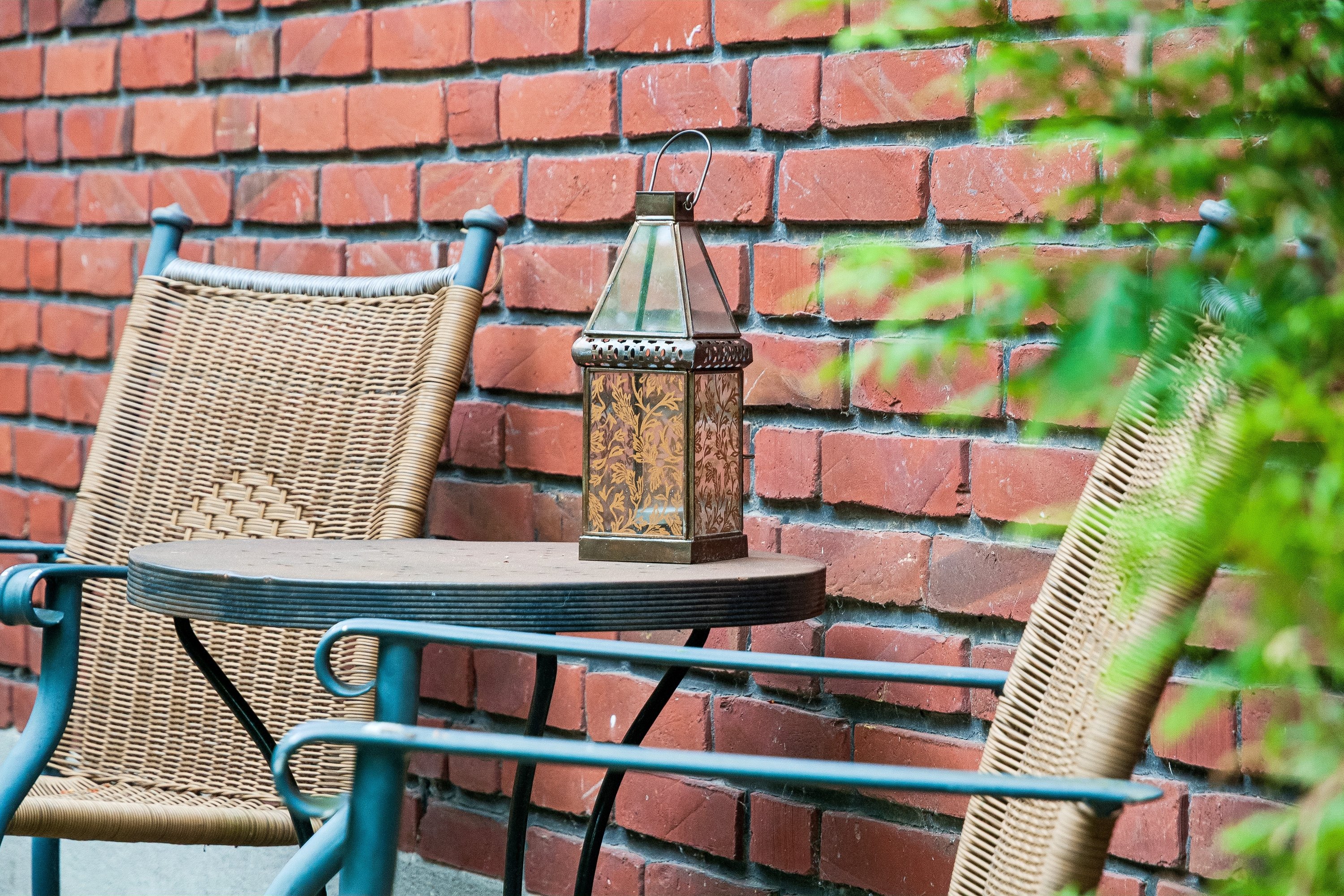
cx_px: 672
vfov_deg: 10.8
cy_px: 448
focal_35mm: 128
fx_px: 4760
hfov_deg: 16.1
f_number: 7.1
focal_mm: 85
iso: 500
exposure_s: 1/125
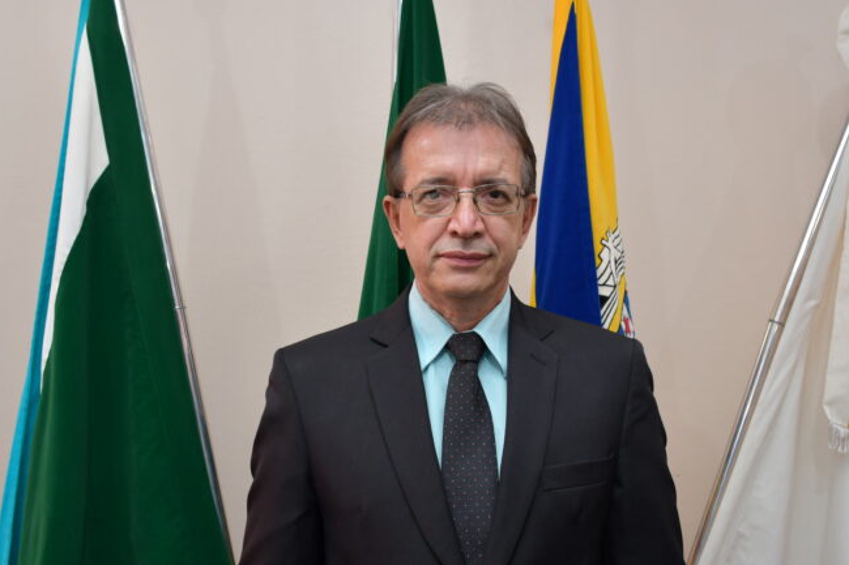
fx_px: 919
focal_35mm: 39
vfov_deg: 34.2
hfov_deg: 49.5
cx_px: 452
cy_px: 267
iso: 450
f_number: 4
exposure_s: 1/60
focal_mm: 22
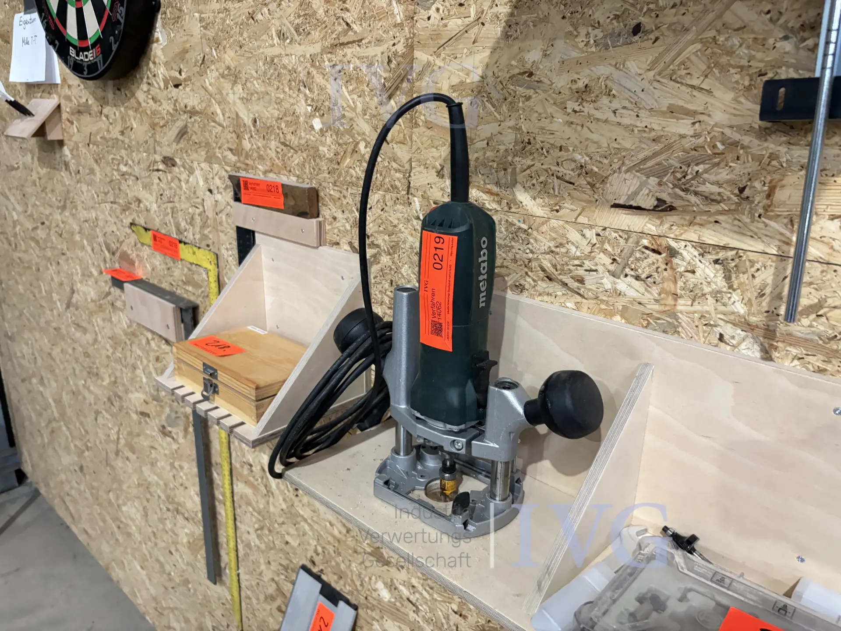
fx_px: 632
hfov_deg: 67.3
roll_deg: +0.4
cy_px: 316
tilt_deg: -17.3
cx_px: 420
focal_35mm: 26
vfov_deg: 53.1
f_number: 1.6
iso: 320
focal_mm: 5.96
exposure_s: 1/60
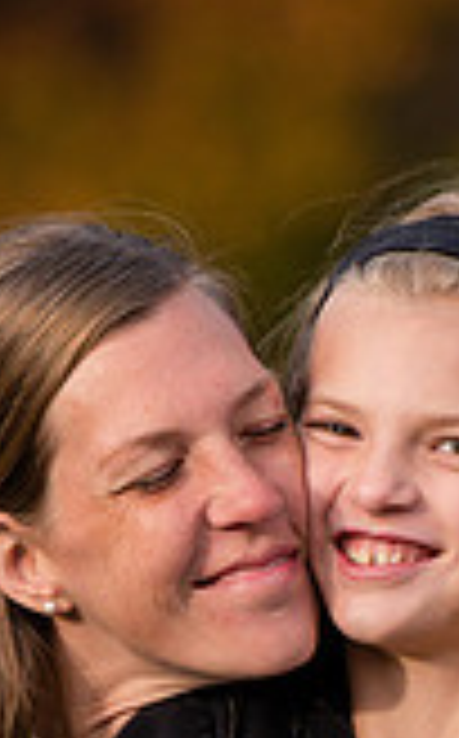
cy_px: 700
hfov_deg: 1.8
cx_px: 261
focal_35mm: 723
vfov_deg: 2.9
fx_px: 14522
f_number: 3.5
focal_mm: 200
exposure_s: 1/2000
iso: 500
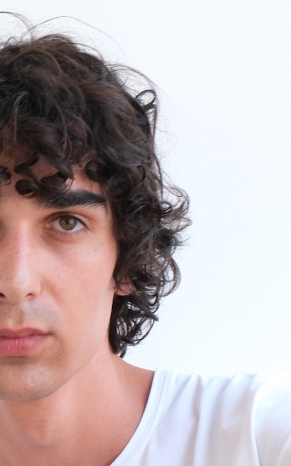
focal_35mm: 180
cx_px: 91
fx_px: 2283
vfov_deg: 11.4
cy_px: 583
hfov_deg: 7.3
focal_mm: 40.7
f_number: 8
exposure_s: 1/125
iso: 1250
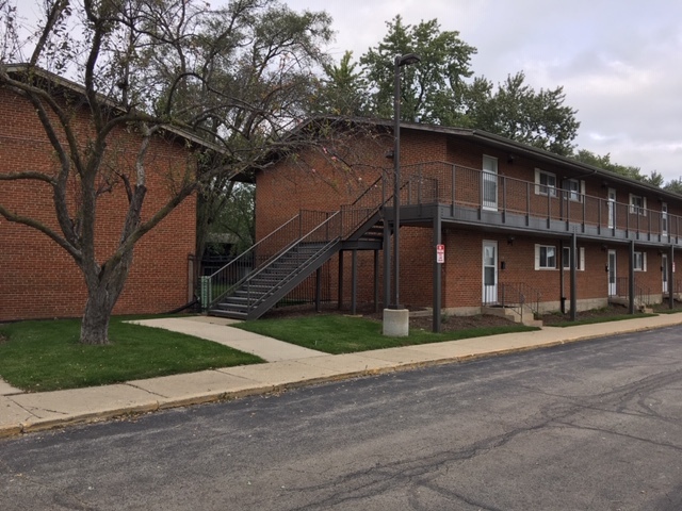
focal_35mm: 29
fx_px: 571
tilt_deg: +4.2
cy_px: 256
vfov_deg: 48.2
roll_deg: -1.0
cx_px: 341
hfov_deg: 61.7
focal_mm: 4.15
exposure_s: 1/313
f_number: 2.2
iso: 25
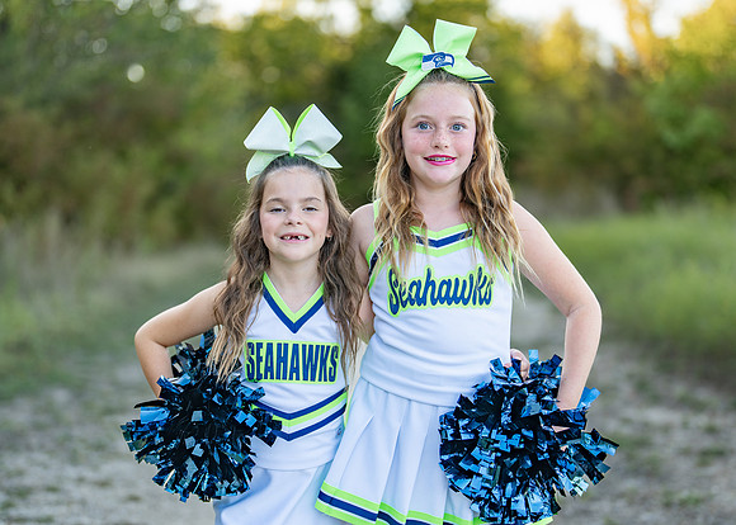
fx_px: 1307
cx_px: 376
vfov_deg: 22.7
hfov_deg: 31.5
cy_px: 295
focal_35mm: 63
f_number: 1.2
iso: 100
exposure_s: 1/800
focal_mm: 50
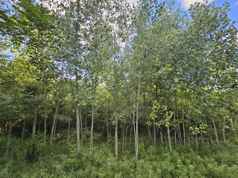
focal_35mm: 13
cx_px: 119
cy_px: 89
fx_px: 89
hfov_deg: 106.2
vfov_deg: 89.9
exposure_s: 1/359
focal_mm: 2.2
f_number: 2.2
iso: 80
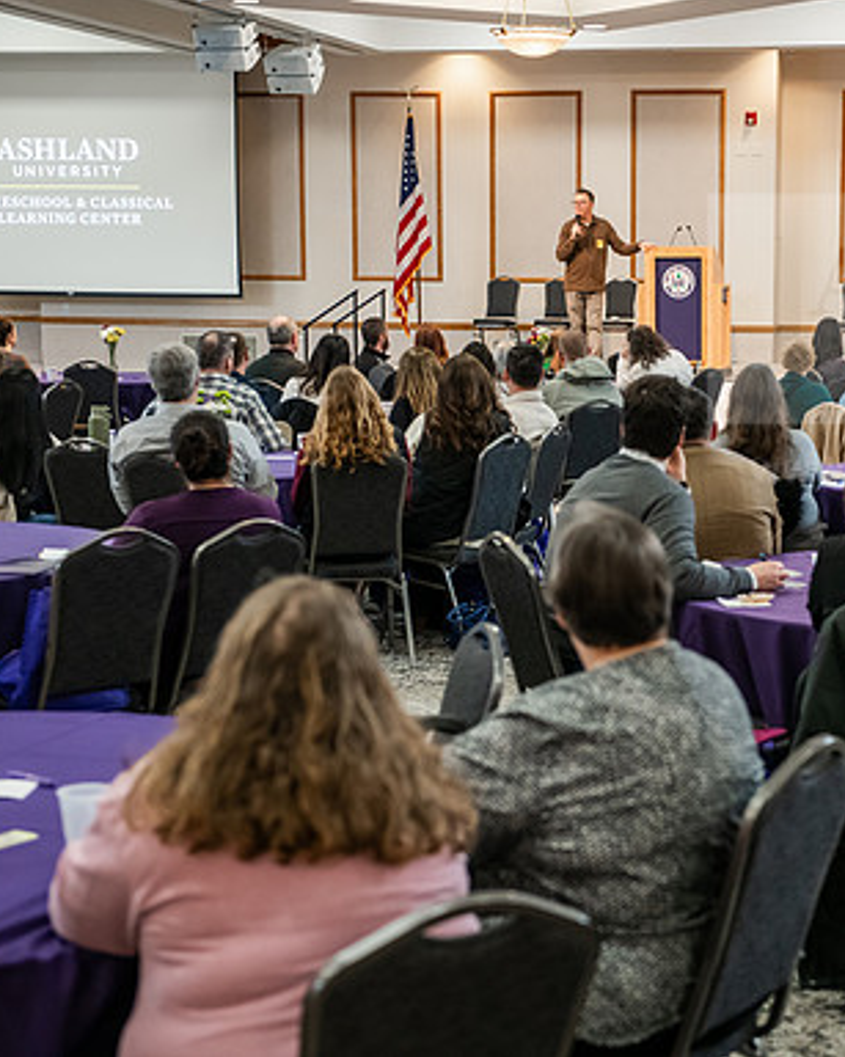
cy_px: 527
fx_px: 2439
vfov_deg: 24.4
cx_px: 625
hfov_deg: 19.5
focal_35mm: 78
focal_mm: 55
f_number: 3.2
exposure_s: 1/160
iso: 1600
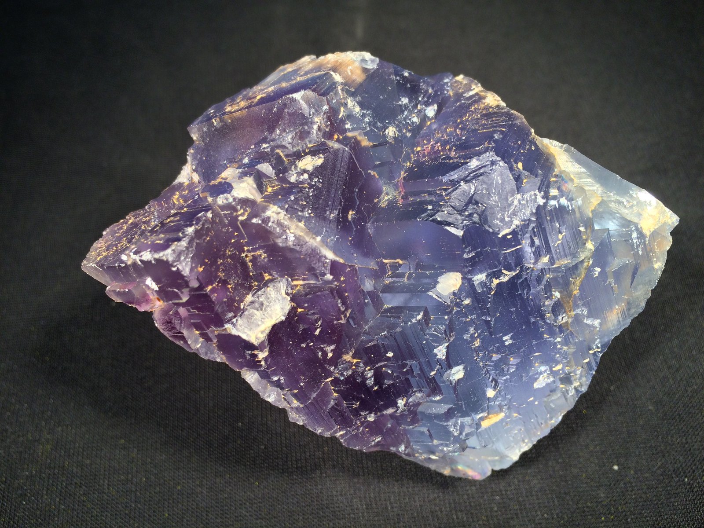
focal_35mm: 29
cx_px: 352
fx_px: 590
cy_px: 264
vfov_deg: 48.2
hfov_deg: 61.7
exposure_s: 1/120
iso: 50
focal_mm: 4.15
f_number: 2.2
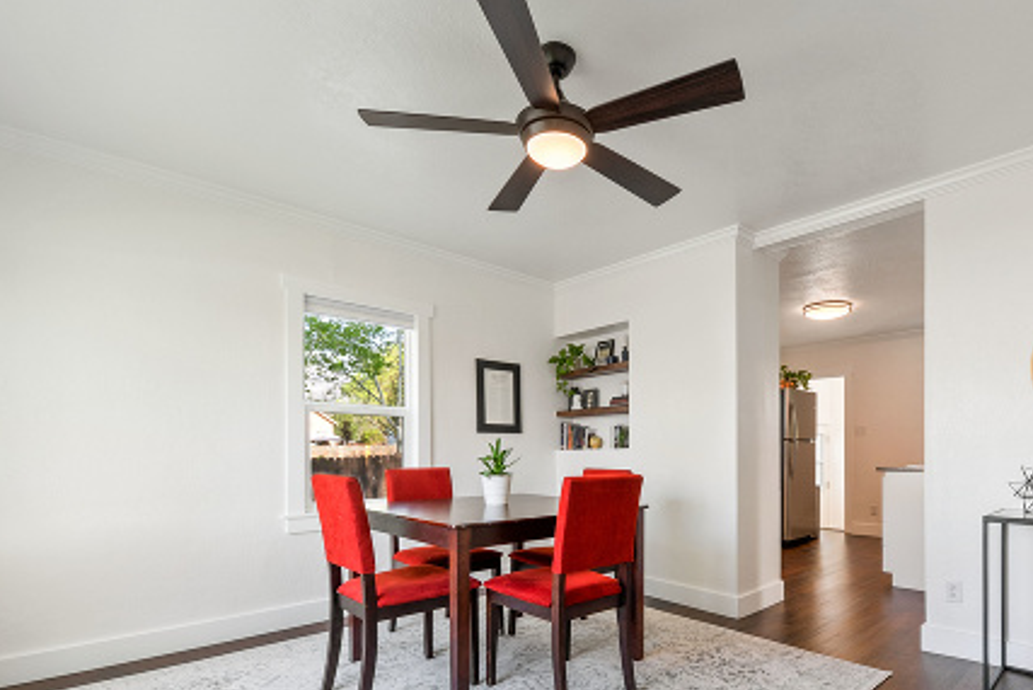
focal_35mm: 18
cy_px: 471
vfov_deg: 65.3
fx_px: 517
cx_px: 607
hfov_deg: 89.1
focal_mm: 12
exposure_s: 1/4
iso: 64
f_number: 8
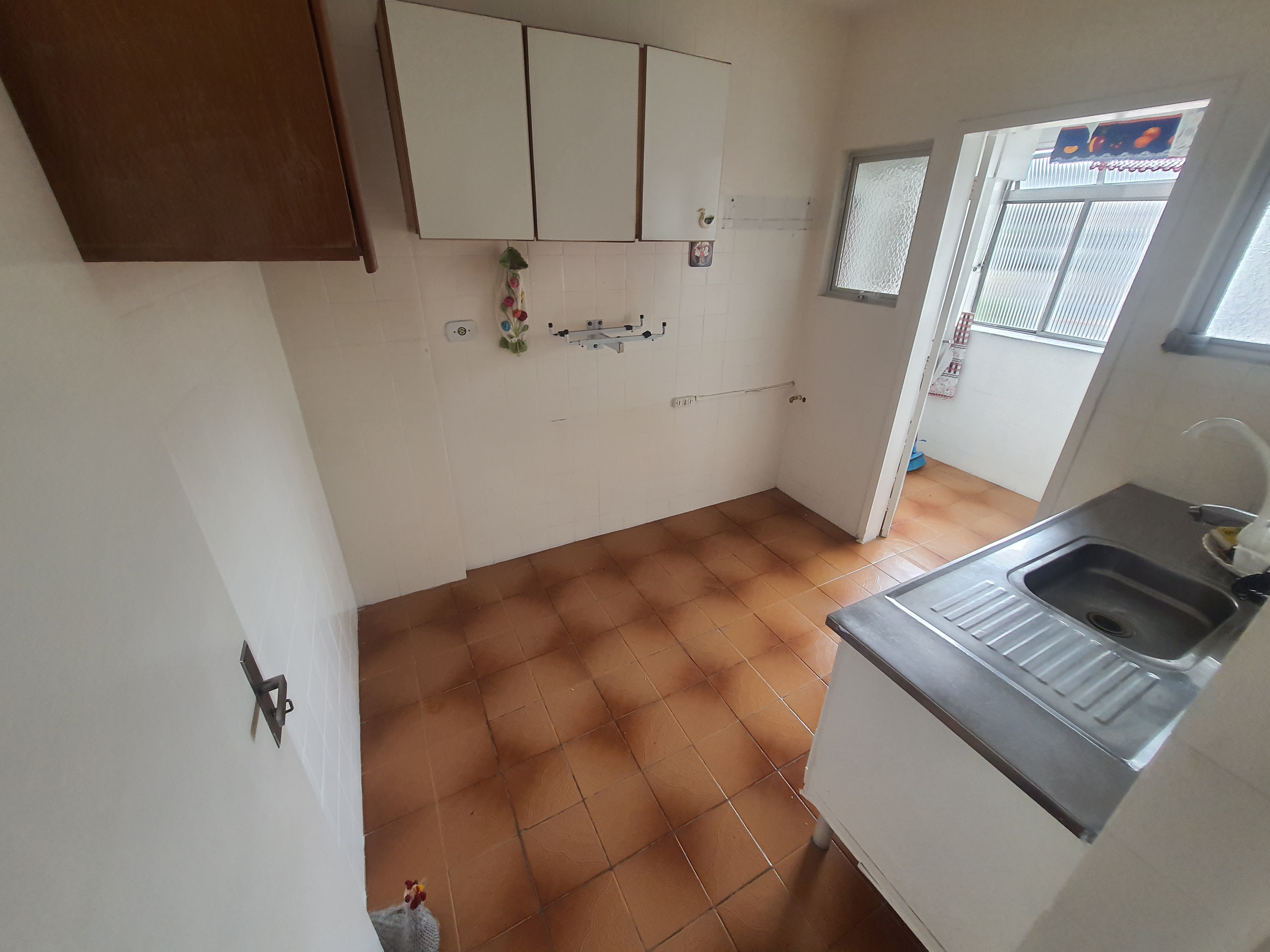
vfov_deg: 89.9
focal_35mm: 13
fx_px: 477
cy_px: 476
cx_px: 635
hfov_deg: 106.2
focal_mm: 1.74
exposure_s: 1/60
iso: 125
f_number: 2.2
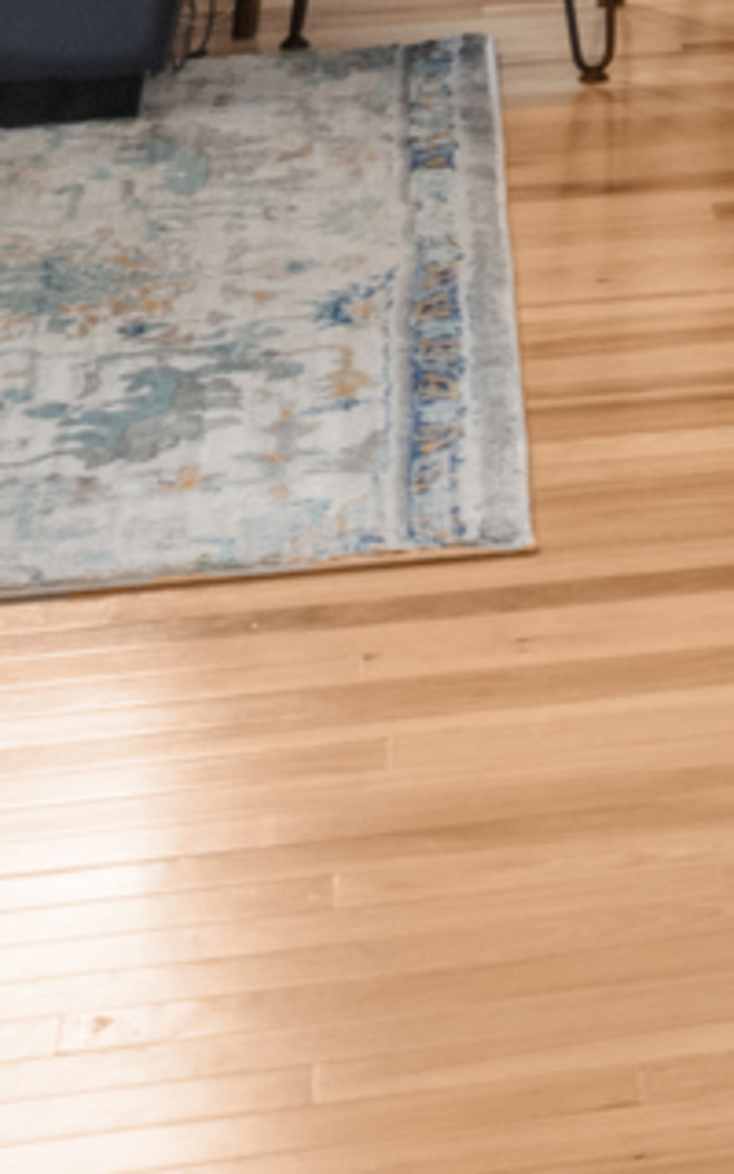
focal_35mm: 167
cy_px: -1113
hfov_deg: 6.9
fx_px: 5345
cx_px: 2371
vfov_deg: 11.4
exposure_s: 1.6
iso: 320
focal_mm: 21
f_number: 22
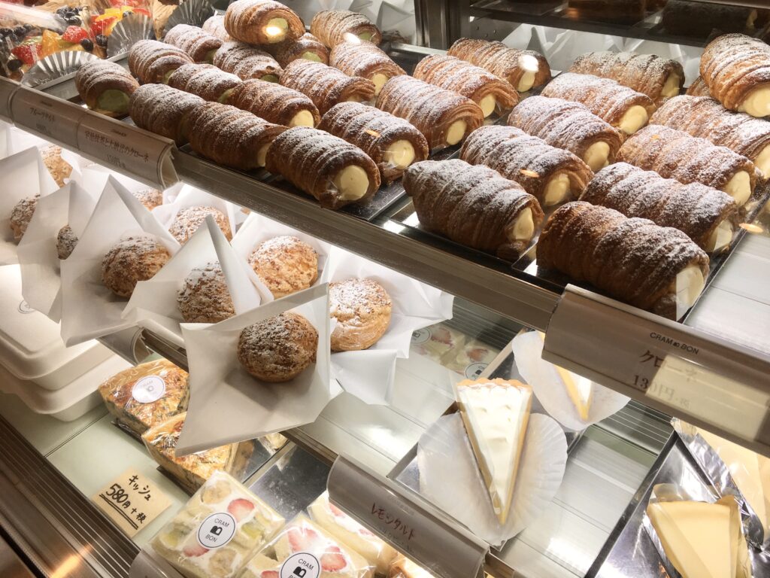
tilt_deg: -38.3
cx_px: 385
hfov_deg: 61.7
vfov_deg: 48.2
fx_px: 645
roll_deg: +6.1
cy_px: 289
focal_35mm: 29
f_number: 2.2
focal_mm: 4.15
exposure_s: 1/150
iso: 25
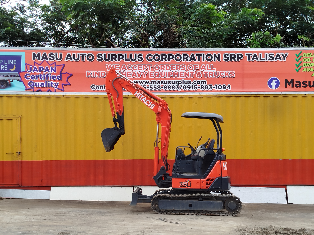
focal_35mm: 56
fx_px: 508
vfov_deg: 26.0
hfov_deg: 34.3
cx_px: 163
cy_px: 145
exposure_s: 1/290
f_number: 1.7
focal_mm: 5.31
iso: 50
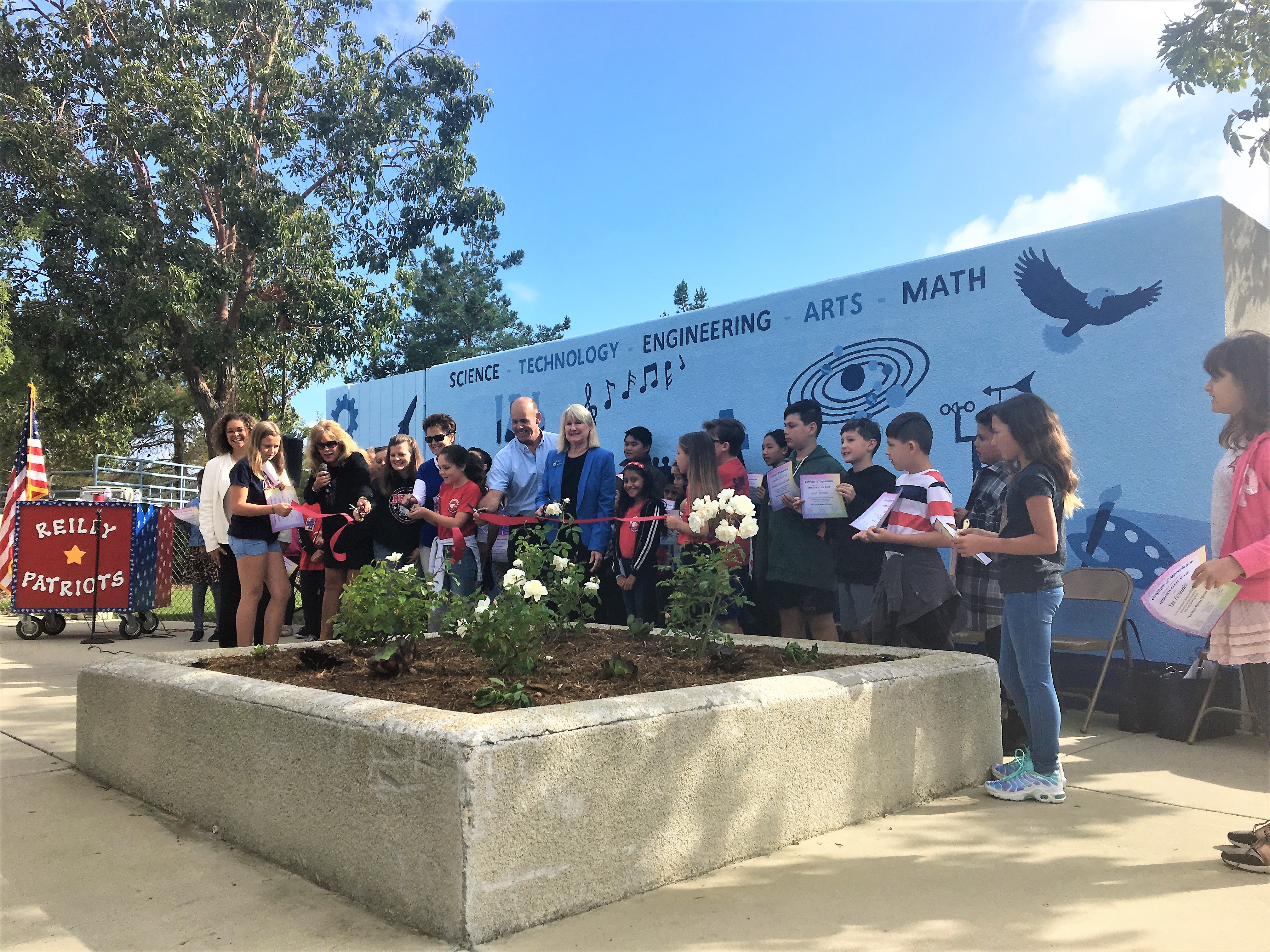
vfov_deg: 48.2
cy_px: 476
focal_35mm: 29
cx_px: 635
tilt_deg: +4.4
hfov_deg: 61.7
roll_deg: +0.5
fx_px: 1064
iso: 25
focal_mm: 4.15
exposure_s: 1/1350
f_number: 2.2
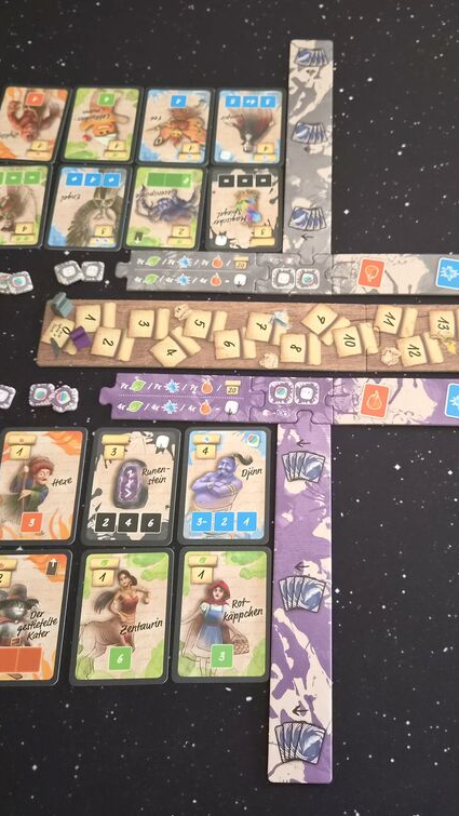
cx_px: 292
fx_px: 735
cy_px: 406
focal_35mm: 34
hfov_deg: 34.5
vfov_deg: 58.0
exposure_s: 1/100
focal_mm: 5.4
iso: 1000
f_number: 1.8
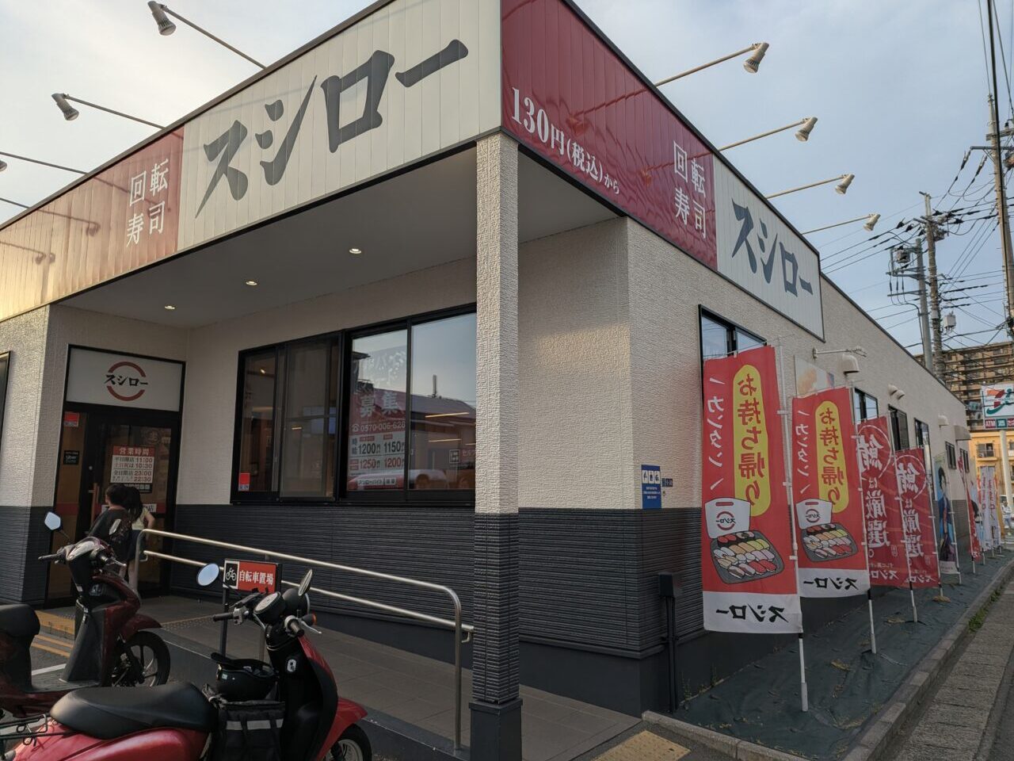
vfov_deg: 56.8
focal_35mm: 24
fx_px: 703
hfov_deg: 71.6
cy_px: 380
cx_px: 507
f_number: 1.85
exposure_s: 1/845
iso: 41
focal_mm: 6.81
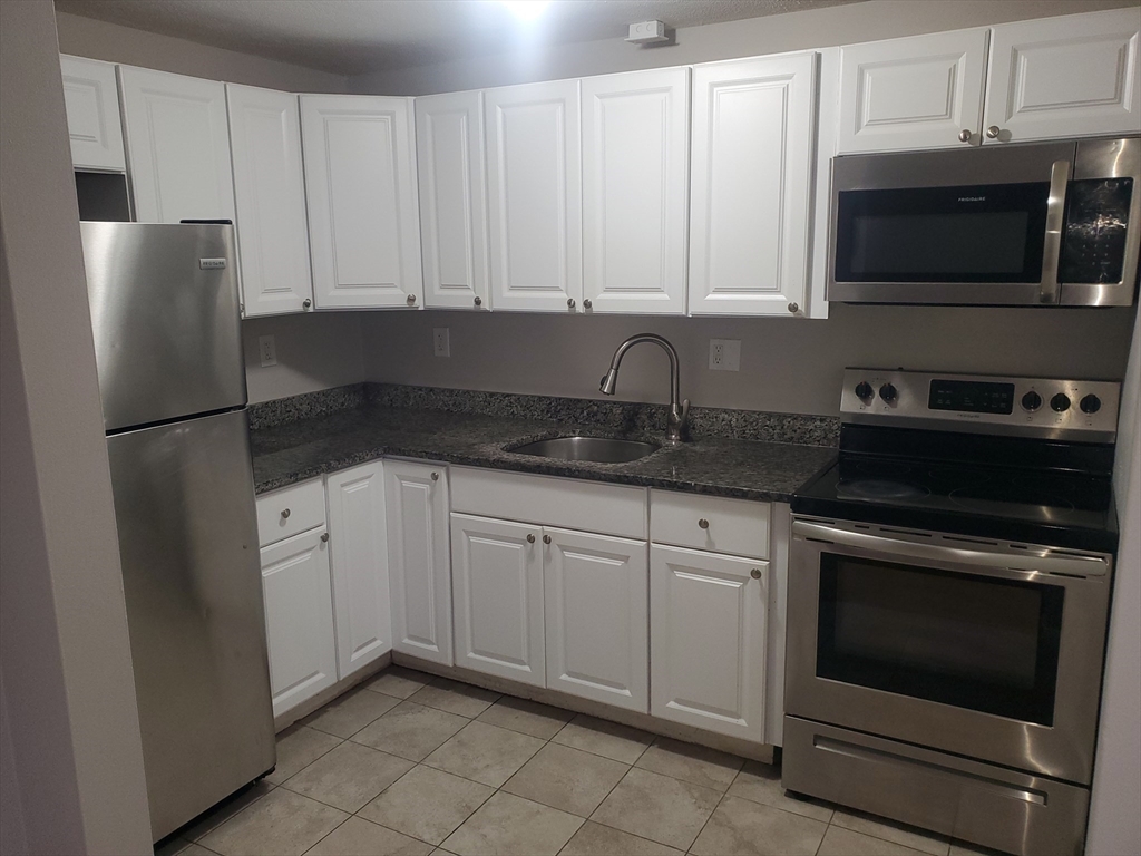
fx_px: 857
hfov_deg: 67.3
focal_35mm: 26
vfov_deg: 53.1
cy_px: 428
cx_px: 570
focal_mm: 4.3
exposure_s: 1/30
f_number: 2.4
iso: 100
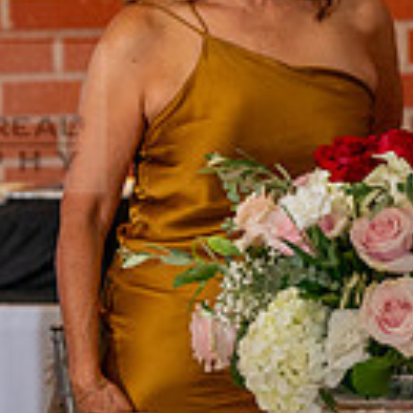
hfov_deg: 4.8
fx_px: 4859
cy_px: 118
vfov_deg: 4.9
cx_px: -161
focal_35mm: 360
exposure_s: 1/200
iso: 1600
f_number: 3.2
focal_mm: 96
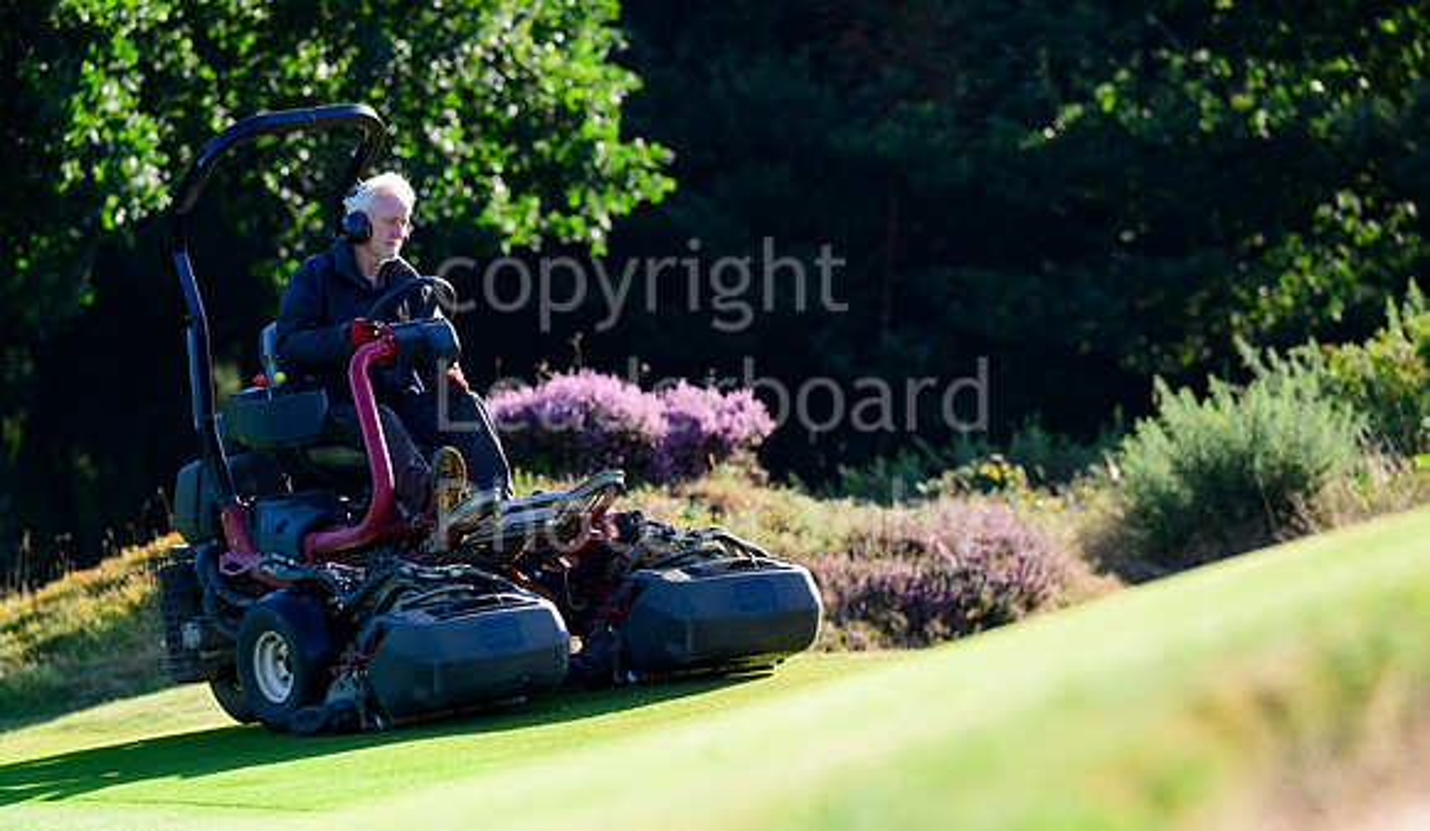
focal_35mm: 223
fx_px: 8533
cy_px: 464
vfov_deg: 5.6
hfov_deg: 9.6
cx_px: 702
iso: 200
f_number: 4
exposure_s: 1/640
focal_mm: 200
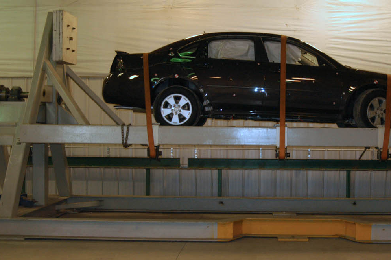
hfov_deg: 33.7
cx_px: 253
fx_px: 640
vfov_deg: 23.0
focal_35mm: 59
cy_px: 137
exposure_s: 1/60
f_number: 4.5
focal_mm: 26
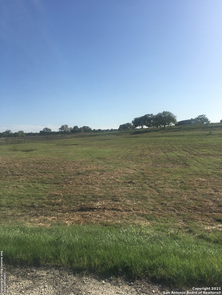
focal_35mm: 29
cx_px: 111
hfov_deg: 48.2
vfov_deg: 61.7
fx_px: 248
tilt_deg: +1.5
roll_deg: +1.0
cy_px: 148
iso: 25
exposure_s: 1/2331
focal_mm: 4.15
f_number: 2.2
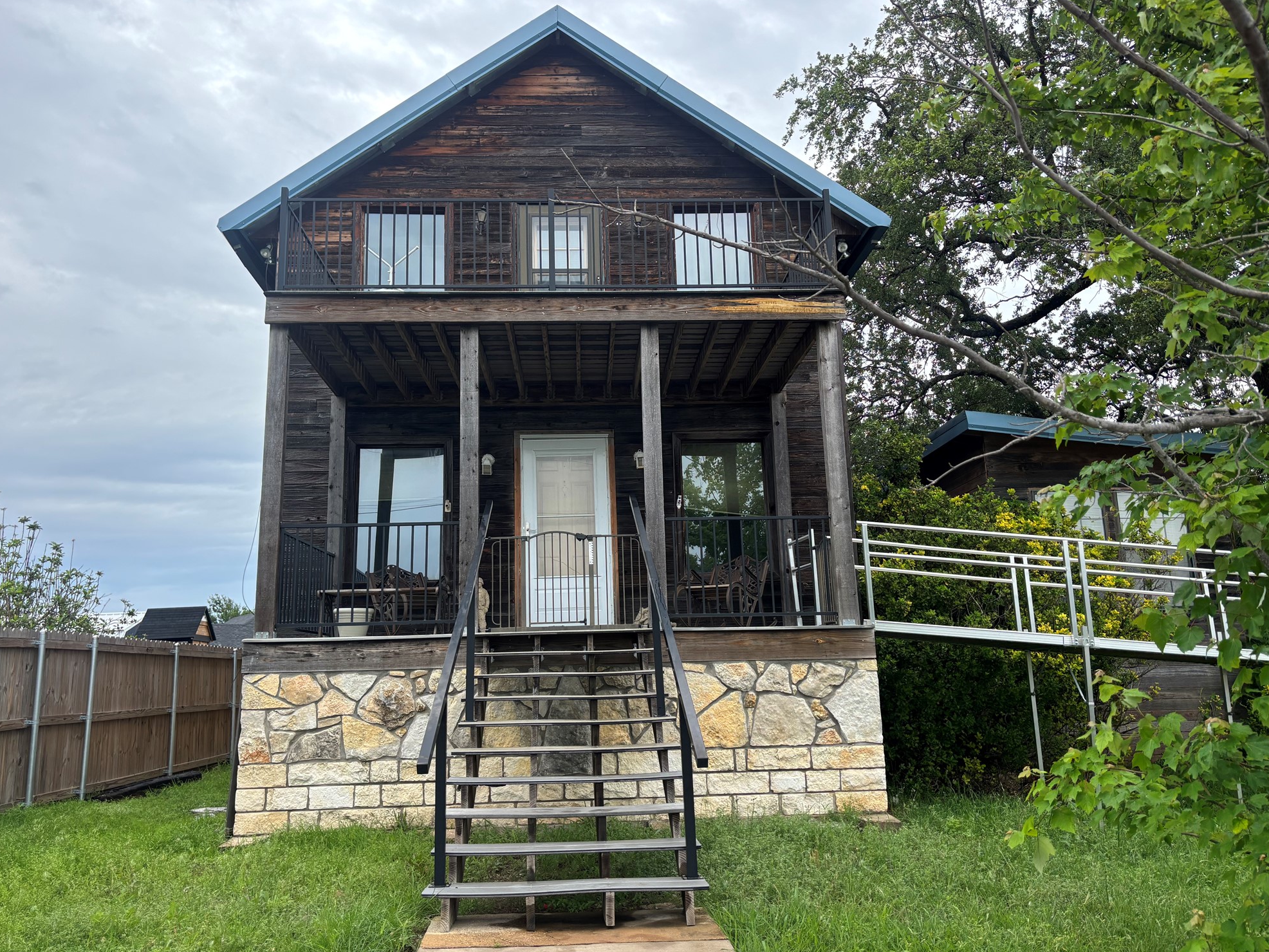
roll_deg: +1.3
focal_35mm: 27
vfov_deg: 51.4
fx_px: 990
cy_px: 469
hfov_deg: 65.3
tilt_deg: +12.3
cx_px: 615
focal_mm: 5.96
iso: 50
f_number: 1.6
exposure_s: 1/970
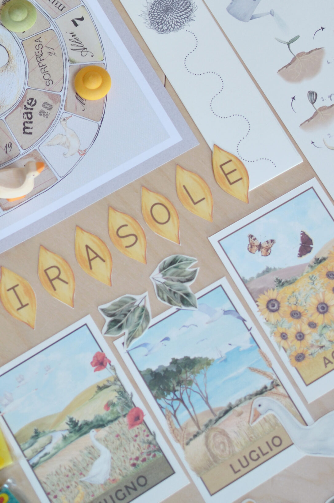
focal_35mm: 82
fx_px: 1143
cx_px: 209
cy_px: 126
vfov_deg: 24.6
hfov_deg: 16.6
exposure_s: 1/100
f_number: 1.8
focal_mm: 35
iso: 400
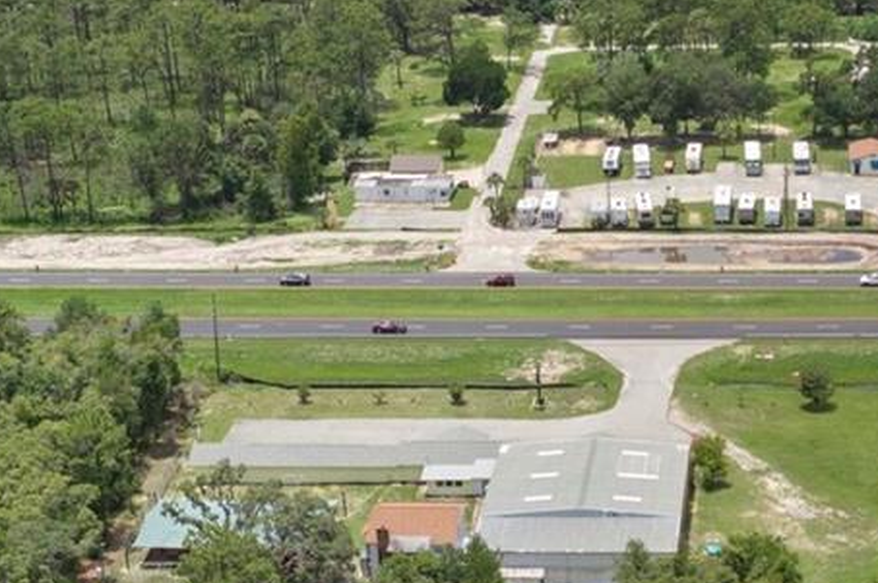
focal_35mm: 99
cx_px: 752
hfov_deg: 20.3
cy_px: 835
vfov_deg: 13.1
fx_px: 2412
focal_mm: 10.26
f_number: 4.5
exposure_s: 1/200
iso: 100
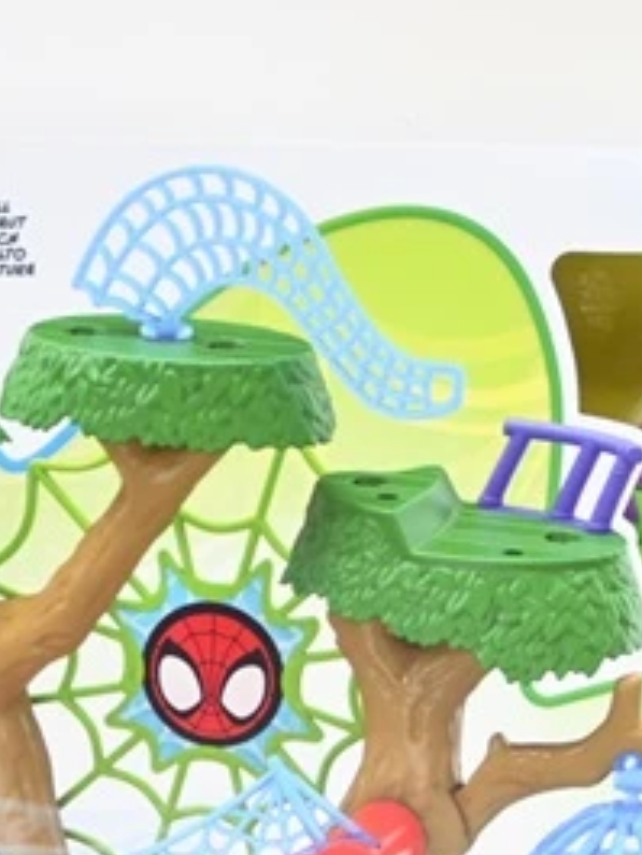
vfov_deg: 18.0
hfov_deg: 13.7
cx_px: 97
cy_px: 745
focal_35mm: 108
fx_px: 2660
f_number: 4.5
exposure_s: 1/125
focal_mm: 27.5
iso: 640
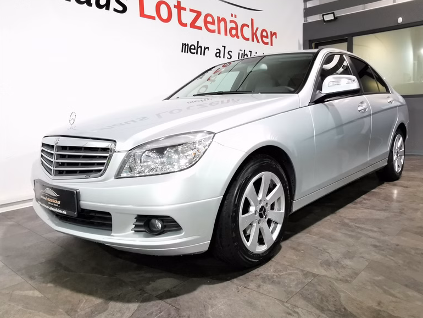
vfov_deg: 51.4
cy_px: 157
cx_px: 216
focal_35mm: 27
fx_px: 330
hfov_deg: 65.3
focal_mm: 2.26
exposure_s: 1/33.3
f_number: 2.2
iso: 320
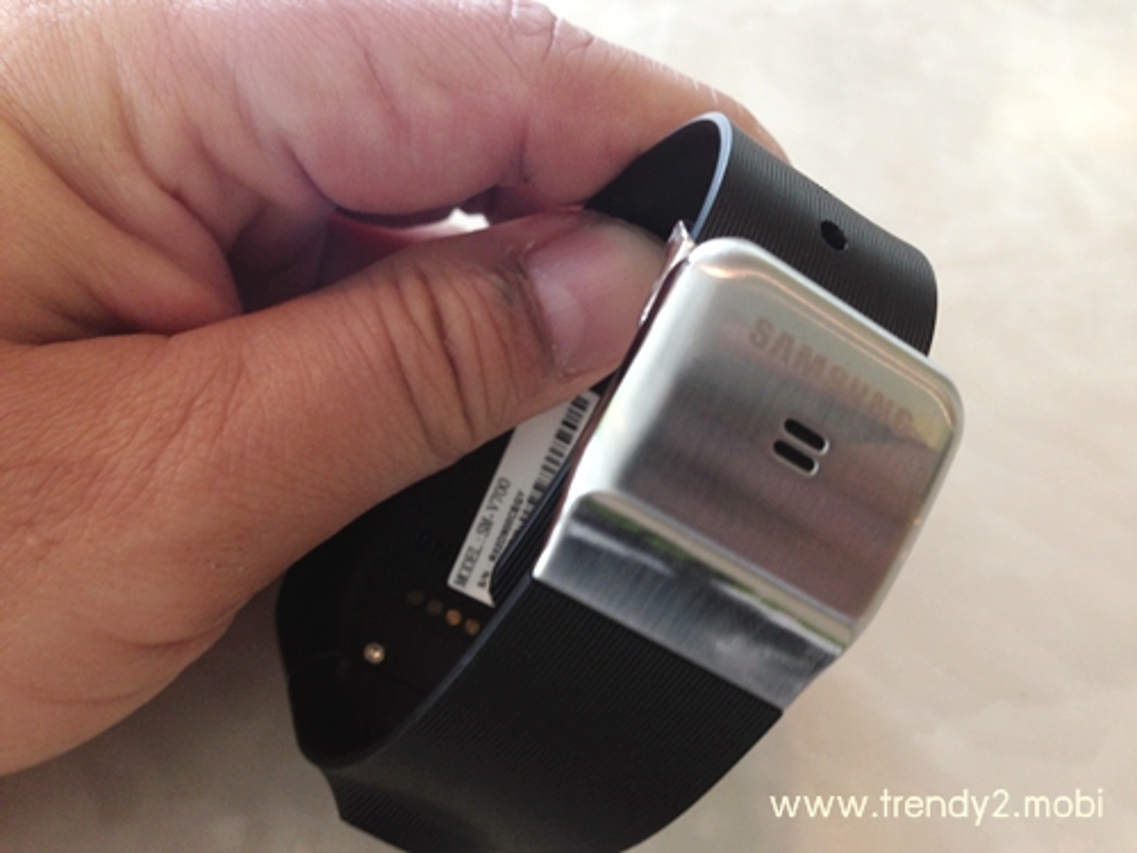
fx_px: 1084
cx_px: 568
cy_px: 426
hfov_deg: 55.4
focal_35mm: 33
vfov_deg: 42.9
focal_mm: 4.13
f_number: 2.4
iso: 64
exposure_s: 1/20
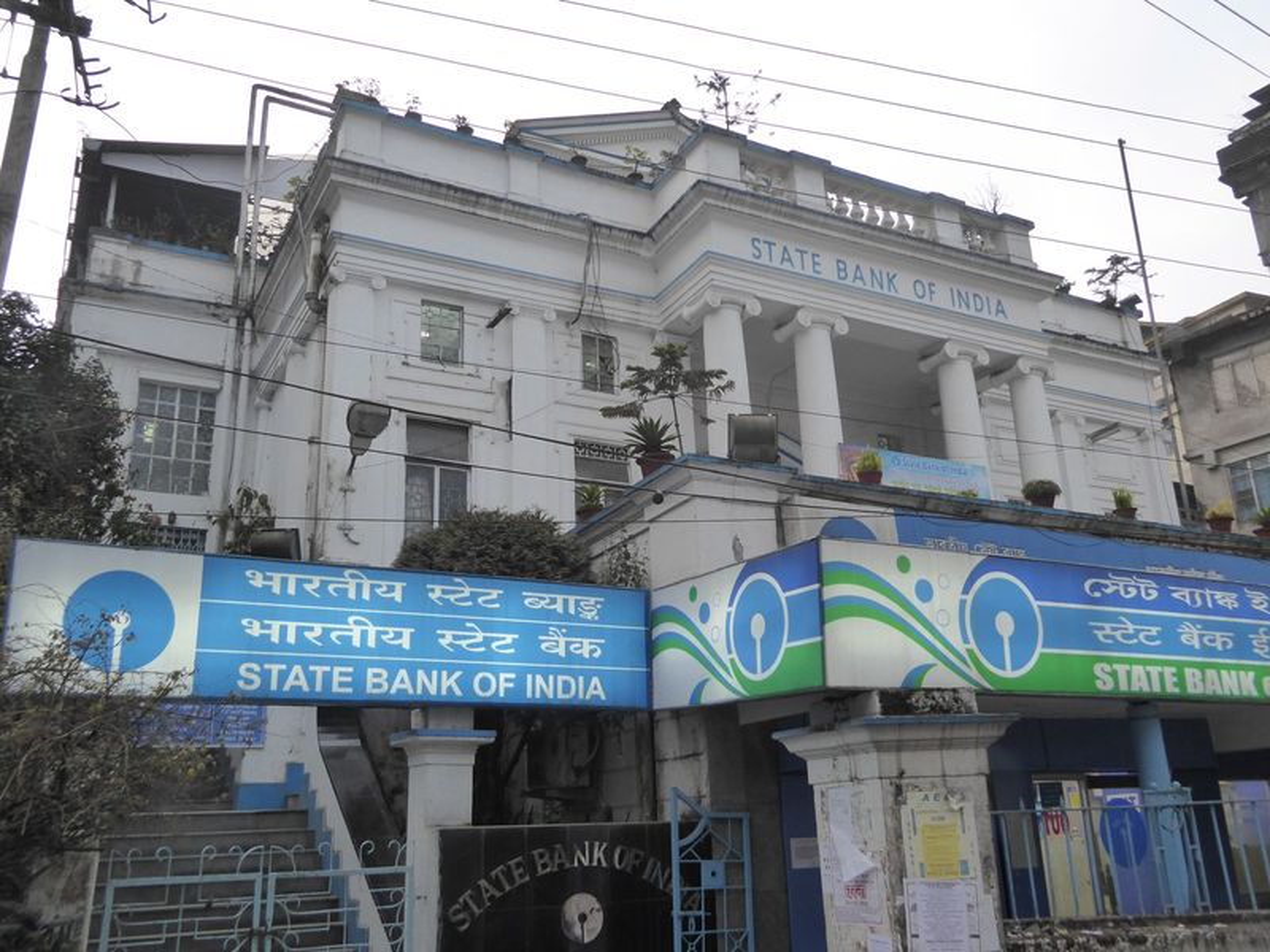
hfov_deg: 56.8
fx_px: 1174
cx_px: 635
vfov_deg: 44.2
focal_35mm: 32
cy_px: 476
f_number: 3.5
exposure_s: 1/80
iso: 400
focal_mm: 5.4
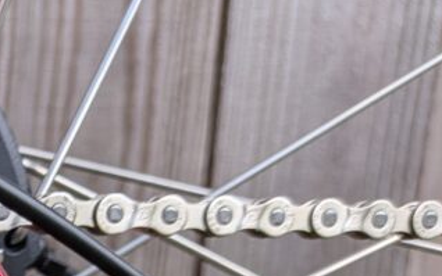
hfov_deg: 18.0
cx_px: -313
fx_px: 1157
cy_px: 620
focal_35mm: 96
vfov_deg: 11.6
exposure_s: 1/267
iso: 28
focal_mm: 4.53
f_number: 1.7
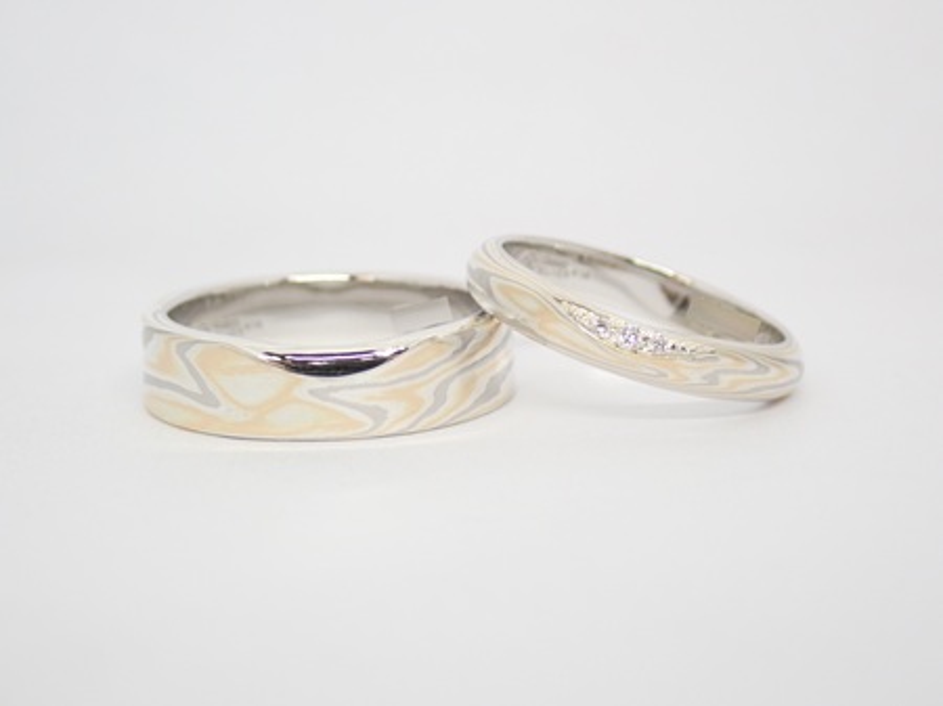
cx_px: 472
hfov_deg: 25.3
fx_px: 2096
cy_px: 353
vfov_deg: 19.1
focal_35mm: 77
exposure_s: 1/100
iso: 200
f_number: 4.1
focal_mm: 13.65
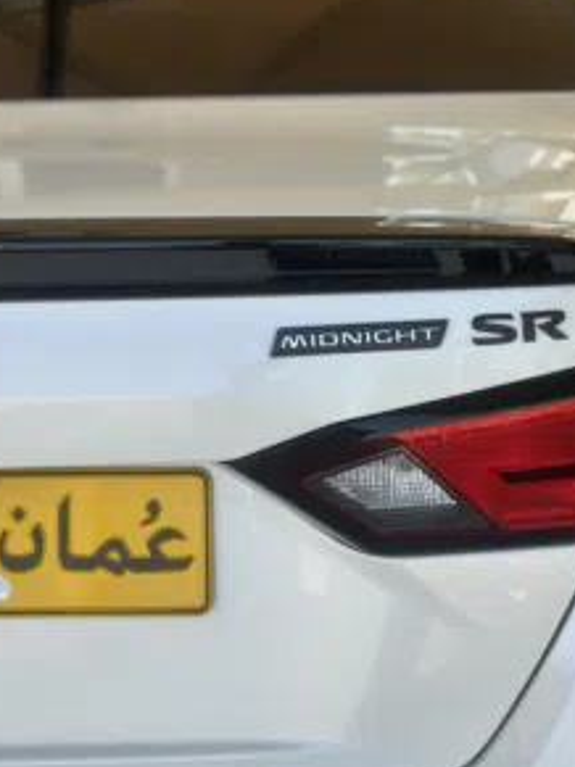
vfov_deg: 29.4
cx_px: 356
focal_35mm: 66
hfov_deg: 22.2
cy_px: 406
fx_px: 1463
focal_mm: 6.86
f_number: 1.78
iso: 80
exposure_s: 1/1783
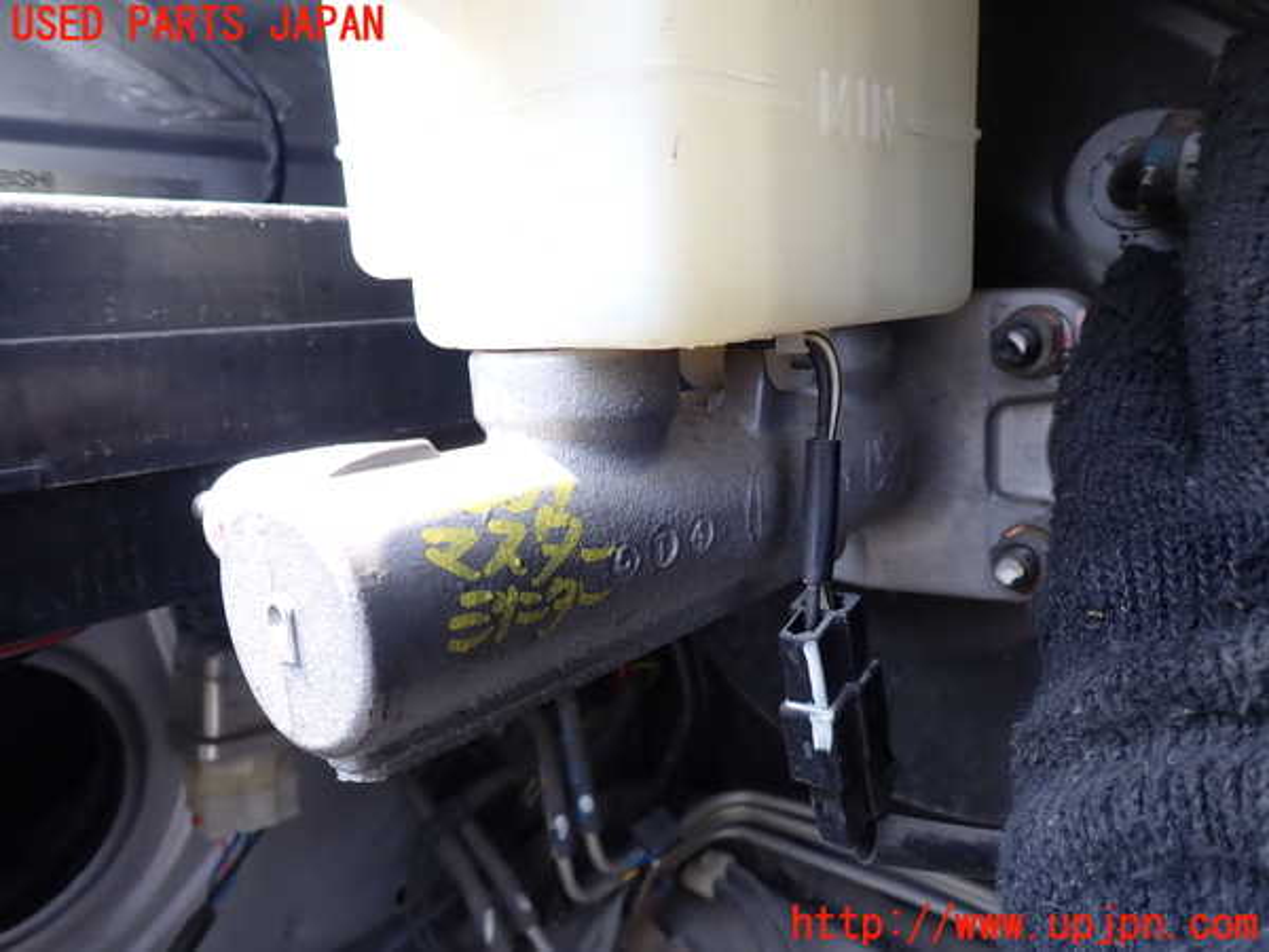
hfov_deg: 69.4
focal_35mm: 25
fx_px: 916
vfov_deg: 54.9
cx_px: 634
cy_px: 476
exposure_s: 1/100
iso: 100
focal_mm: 4.5
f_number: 2.8
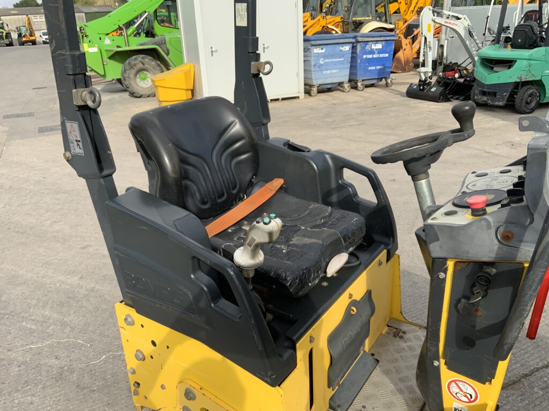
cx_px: 274
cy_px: 206
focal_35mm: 29
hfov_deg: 61.7
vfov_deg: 48.2
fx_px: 460
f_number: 1.8
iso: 16
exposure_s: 1/1076
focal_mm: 3
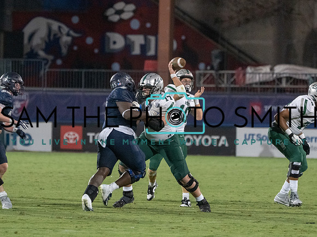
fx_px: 4058
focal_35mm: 444
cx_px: 165
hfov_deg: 4.5
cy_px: 125
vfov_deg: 3.3
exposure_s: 1/1000
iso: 10000
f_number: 5.6
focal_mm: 306
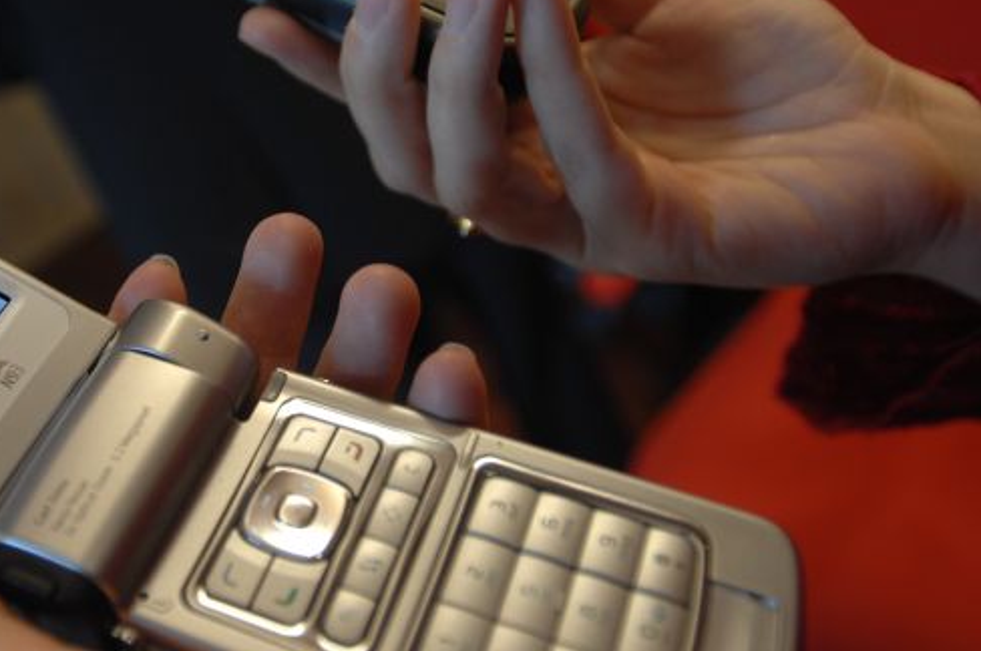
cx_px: 308
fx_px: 1138
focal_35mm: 42
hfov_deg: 45.7
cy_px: 318
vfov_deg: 31.9
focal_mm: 17
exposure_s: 1/60
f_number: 2.8
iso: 250
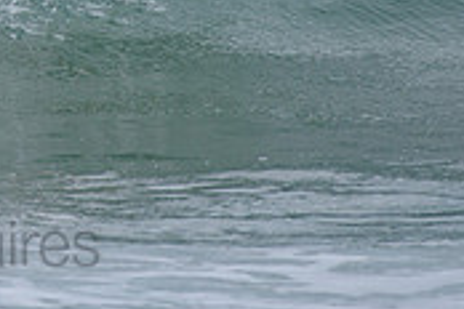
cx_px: -107
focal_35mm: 1666
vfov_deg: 0.8
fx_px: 21471
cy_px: -198
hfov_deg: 1.2
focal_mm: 500
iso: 280
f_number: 5.6
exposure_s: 1/2000
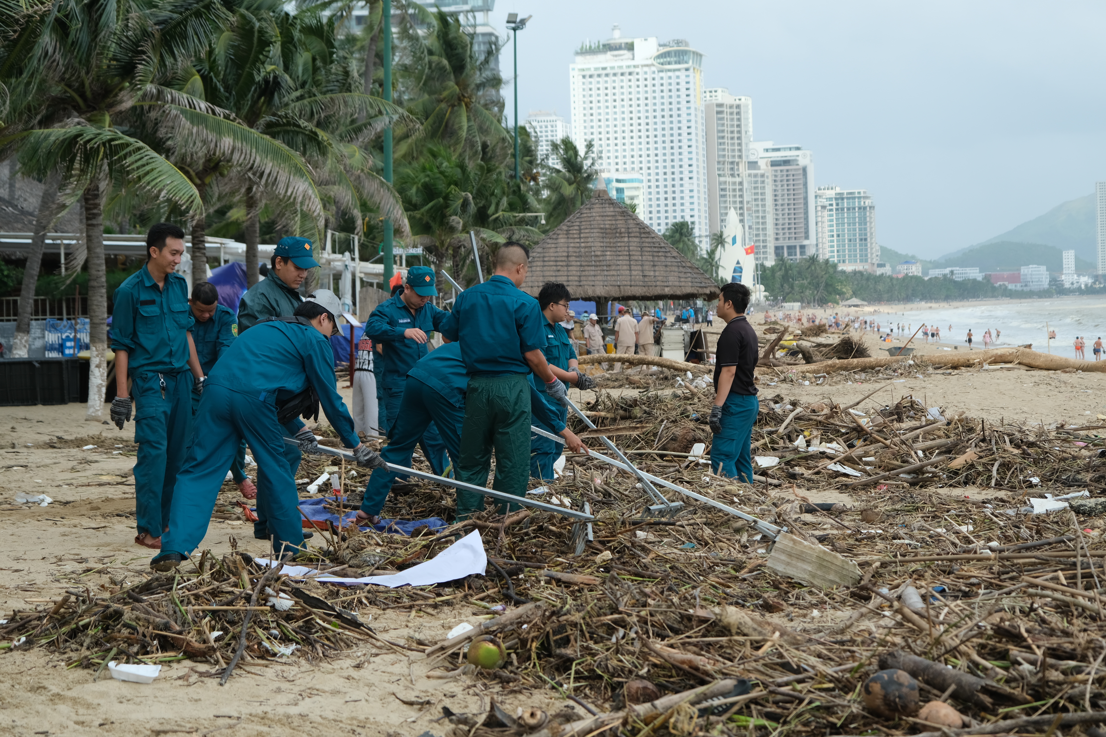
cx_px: 553
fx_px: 2150
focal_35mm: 70
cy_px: 368
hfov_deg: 28.8
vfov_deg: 19.5
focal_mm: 46.6
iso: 320
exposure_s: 1/1500
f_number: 4
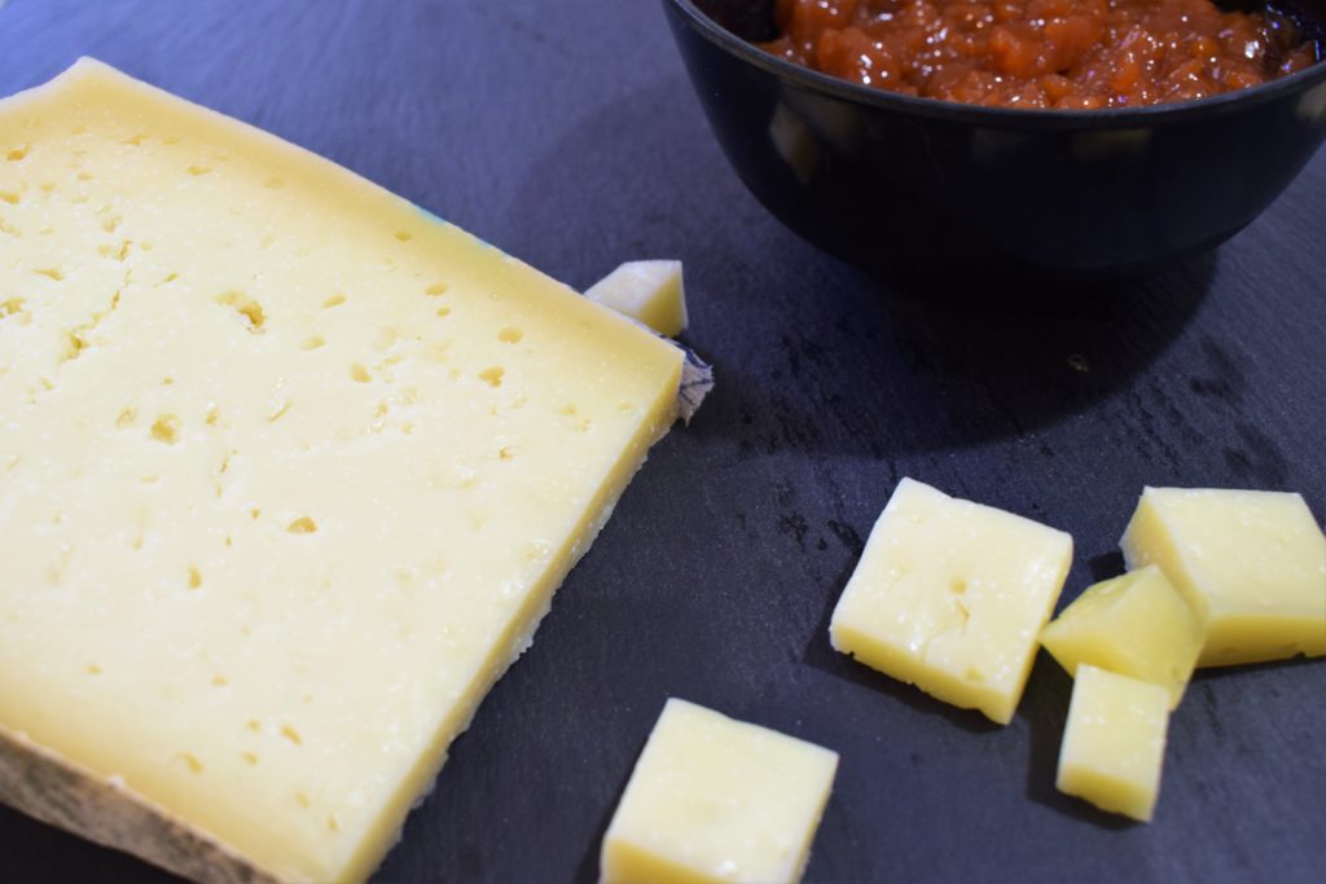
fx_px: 1326
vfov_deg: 36.9
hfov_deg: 53.1
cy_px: 442
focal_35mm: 36
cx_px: 663
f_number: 6.3
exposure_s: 1/15
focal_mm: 24
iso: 900
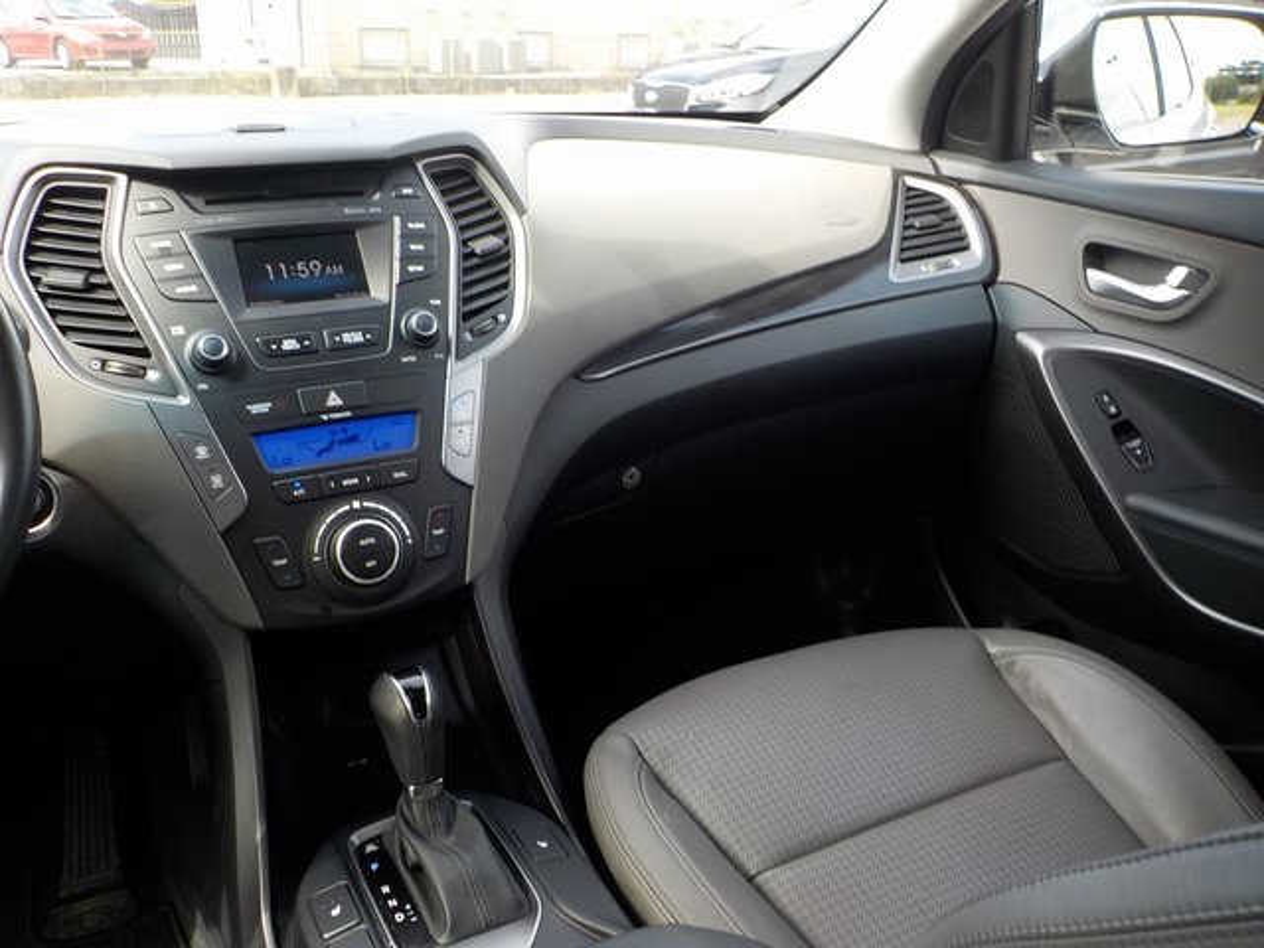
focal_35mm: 30
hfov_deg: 60.0
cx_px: 632
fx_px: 1095
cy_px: 474
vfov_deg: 46.8
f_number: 3.3
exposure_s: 1/100
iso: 125
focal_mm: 4.1
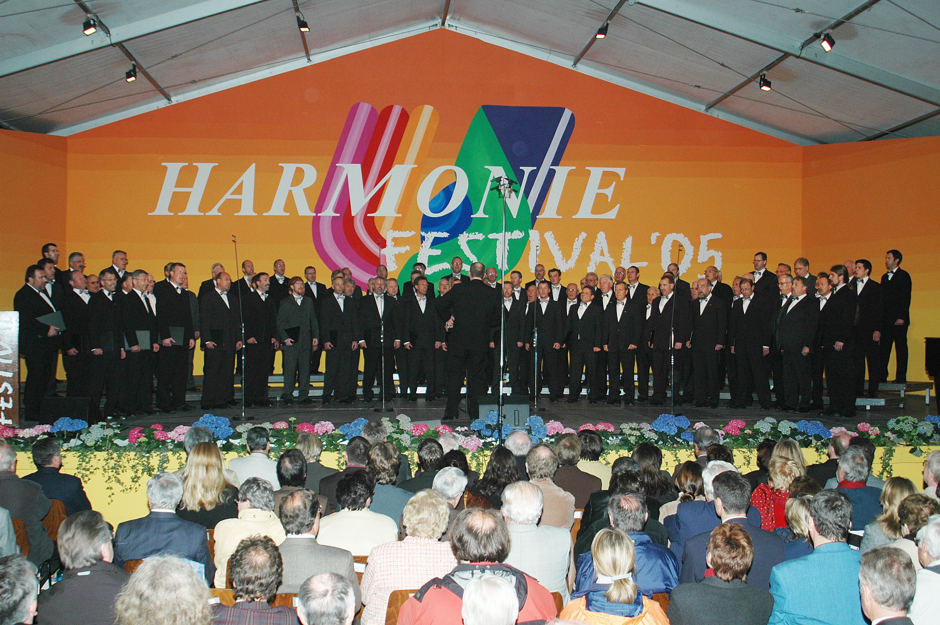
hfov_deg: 46.4
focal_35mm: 42
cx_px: 470
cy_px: 312
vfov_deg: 31.8
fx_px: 1096
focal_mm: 28
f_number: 4
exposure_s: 1/500
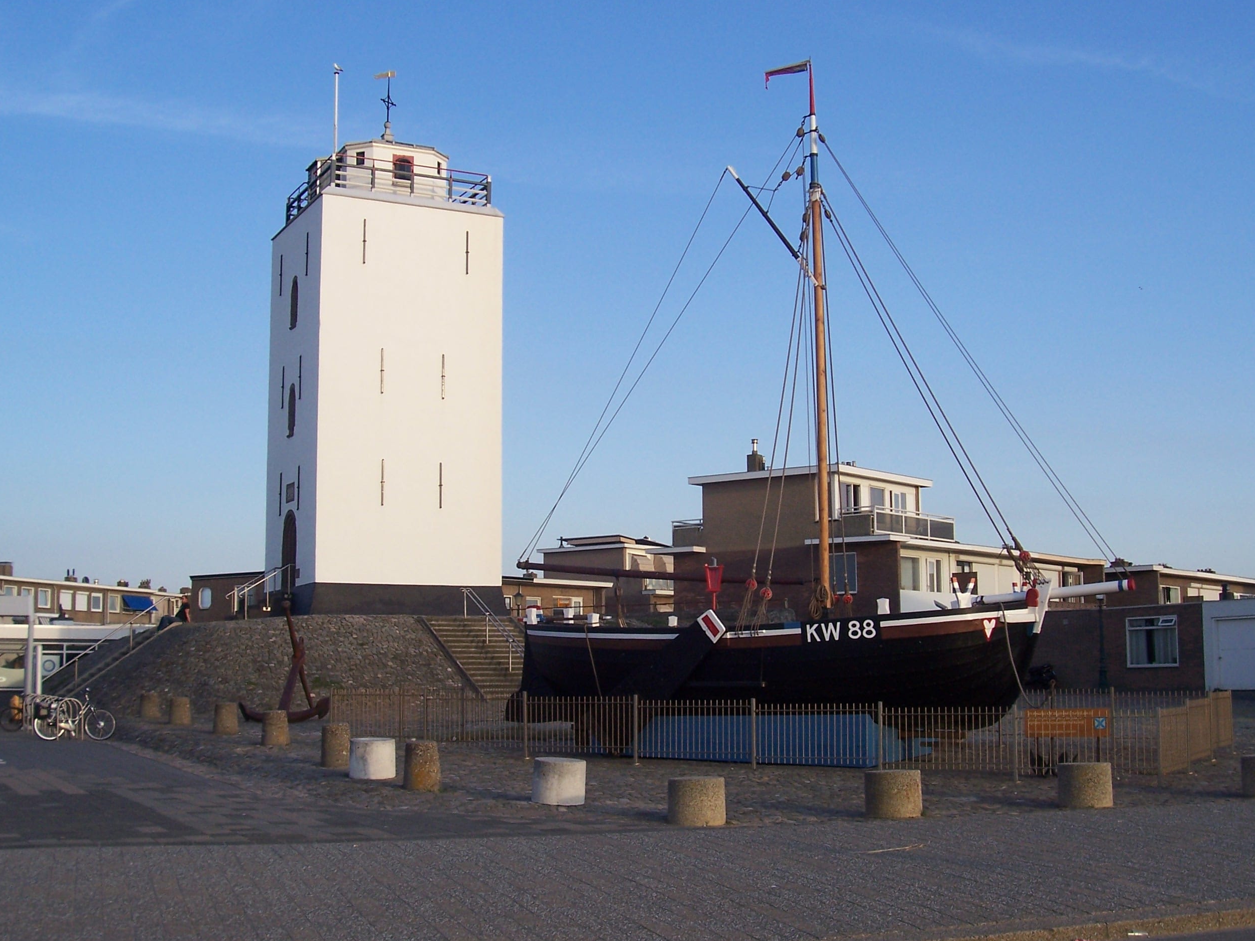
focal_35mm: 43
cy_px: 470
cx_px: 624
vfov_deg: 33.6
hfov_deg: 43.9
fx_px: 1559
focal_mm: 7
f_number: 5.6
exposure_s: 1/180
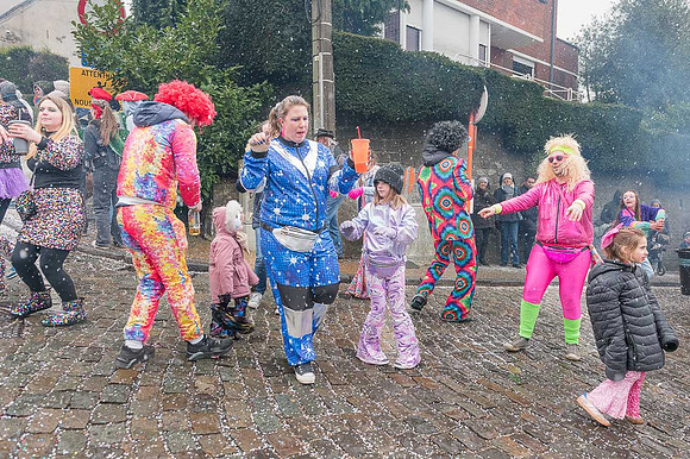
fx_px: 500
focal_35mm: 26
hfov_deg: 69.1
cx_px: 375
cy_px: 230
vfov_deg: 49.3
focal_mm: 24
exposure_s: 1/200
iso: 1600
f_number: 5.6
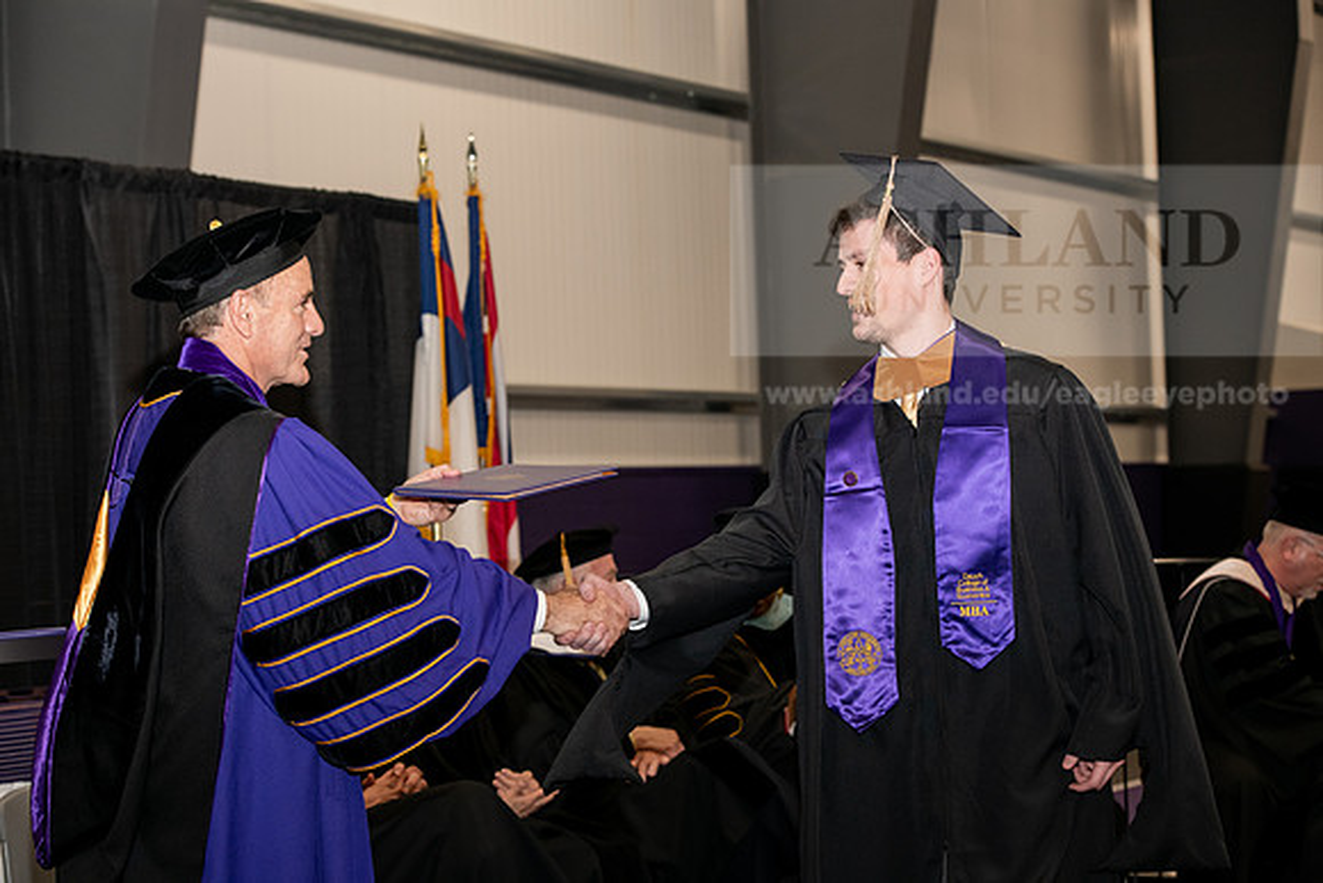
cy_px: 442
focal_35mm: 80
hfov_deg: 25.4
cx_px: 662
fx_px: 2941
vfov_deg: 17.1
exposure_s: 1/200
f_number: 5.6
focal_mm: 80
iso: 1600
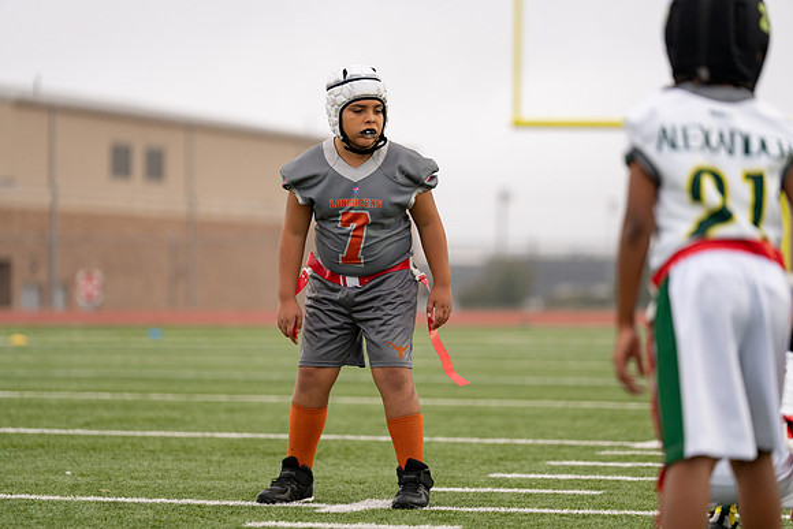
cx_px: 396
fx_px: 3503
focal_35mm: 159
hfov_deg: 12.9
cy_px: 264
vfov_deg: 8.6
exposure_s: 1/1000
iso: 500
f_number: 2.8
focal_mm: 159
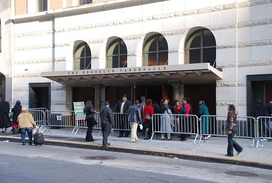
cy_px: 92
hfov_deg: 41.0
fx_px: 363
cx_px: 136
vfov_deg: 28.2
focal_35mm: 48
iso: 200
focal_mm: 32
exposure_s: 1/60
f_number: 5
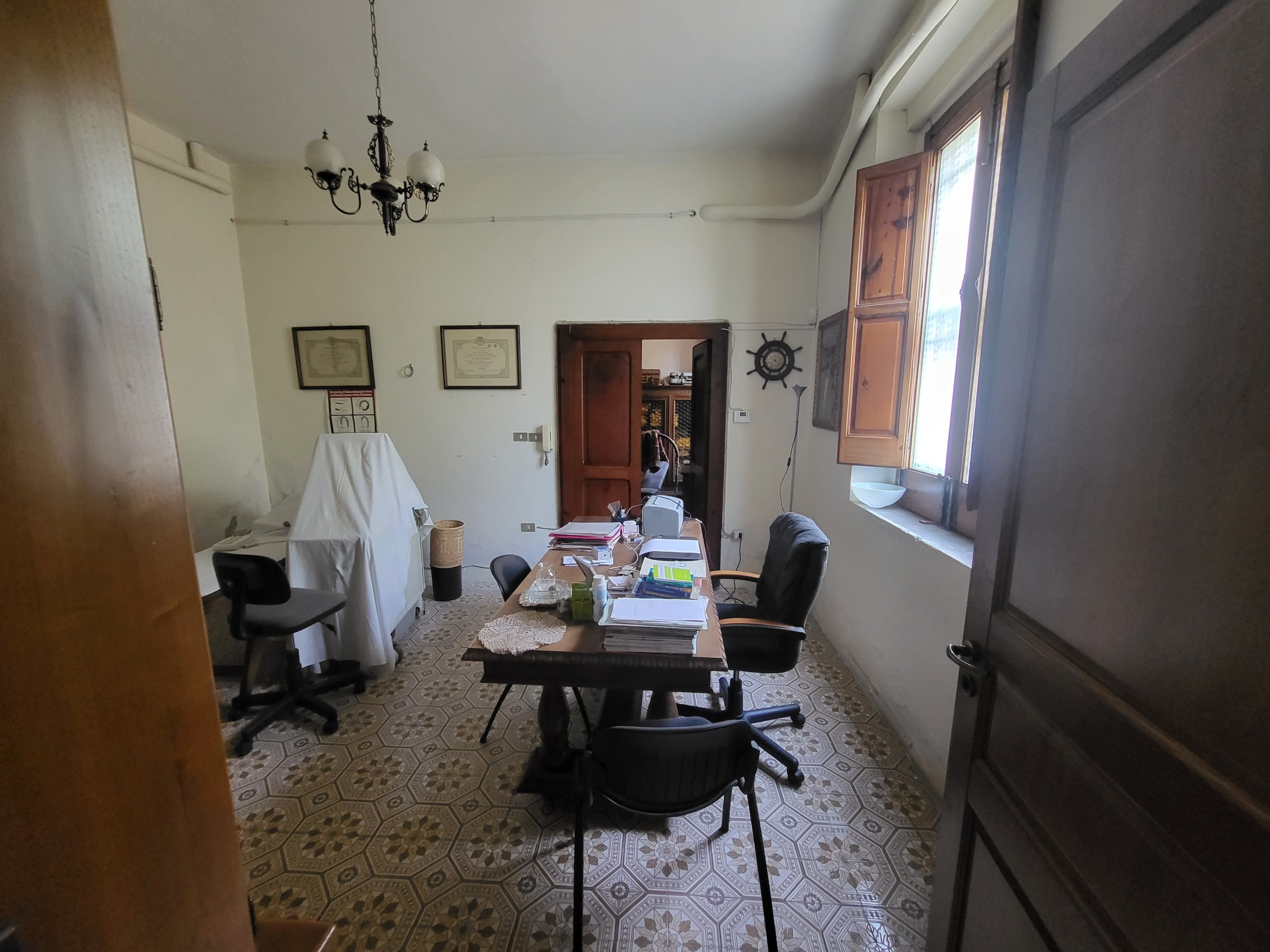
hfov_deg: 106.2
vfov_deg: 89.9
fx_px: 477
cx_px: 635
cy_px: 476
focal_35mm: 13
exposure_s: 1/33
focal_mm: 1.74
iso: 500
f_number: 2.2
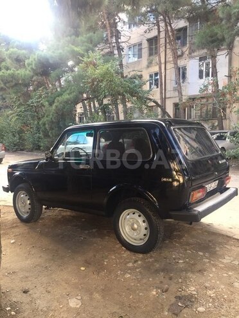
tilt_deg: -5.1
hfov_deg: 48.2
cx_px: 120
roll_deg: +0.5
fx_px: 267
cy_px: 159
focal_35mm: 29
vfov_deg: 61.7
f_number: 2.2
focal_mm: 4.15
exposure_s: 1/50
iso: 32
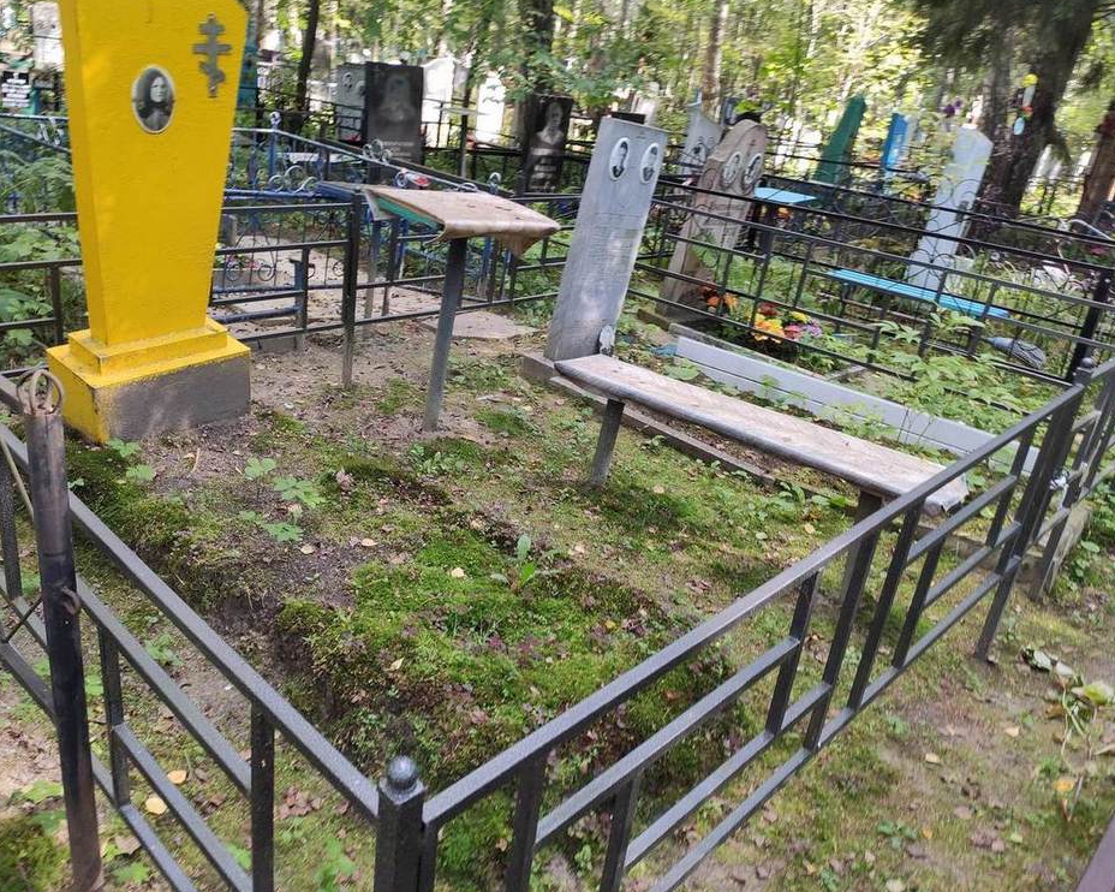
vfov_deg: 51.5
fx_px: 924
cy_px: 434
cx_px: 514
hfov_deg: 62.1
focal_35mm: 28
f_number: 1.75
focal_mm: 4.77
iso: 149
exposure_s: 1/60
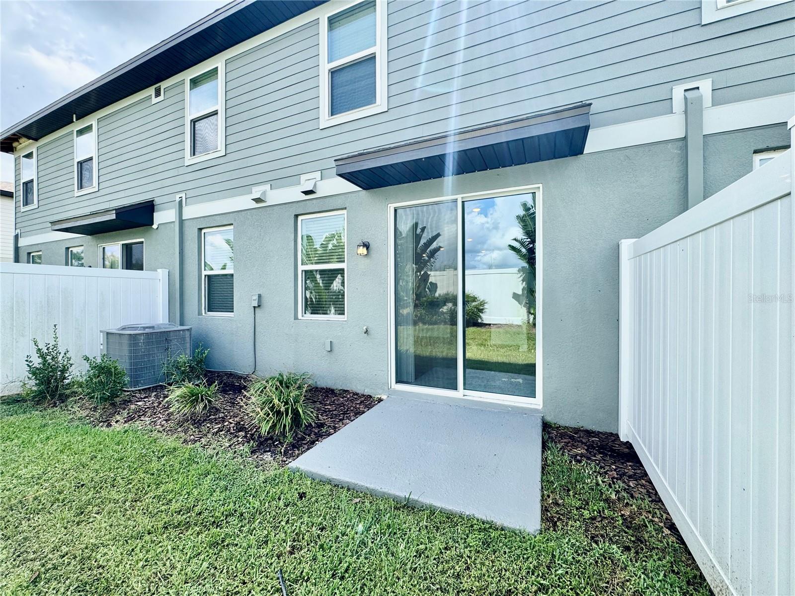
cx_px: 398
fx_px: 322
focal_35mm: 14
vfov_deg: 85.7
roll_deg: +0.3
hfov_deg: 102.1
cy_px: 298
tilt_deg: -0.3
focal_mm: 2.22
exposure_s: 1/631
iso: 40
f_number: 2.2
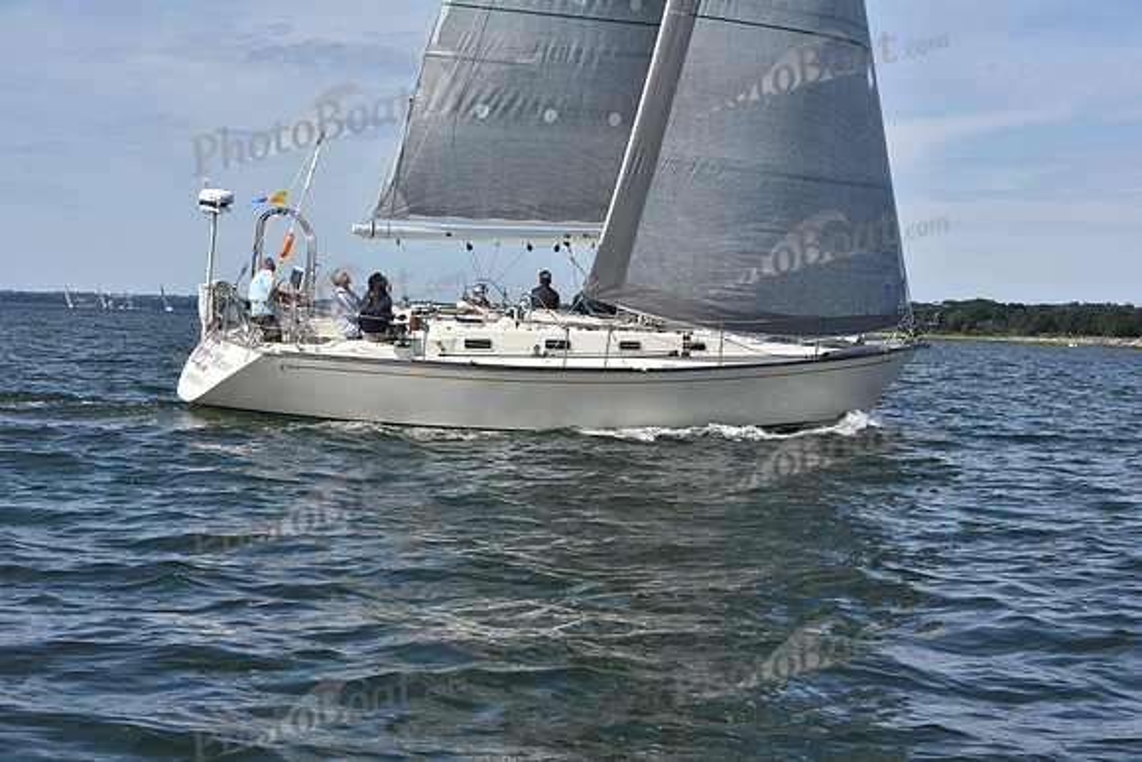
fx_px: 2221
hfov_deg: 28.8
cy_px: 381
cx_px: 571
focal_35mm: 70
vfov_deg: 19.5
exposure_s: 1/1000
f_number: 10
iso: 320
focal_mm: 70
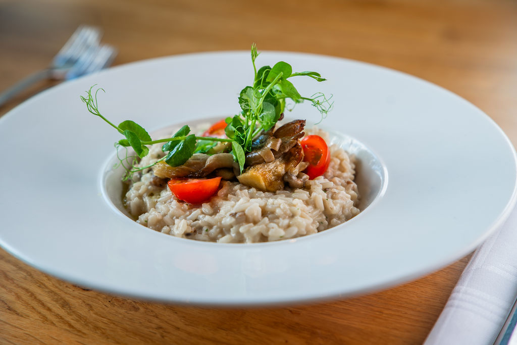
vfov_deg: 20.3
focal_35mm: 67
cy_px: 172
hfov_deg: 30.1
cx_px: 258
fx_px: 962
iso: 50
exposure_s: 1/30
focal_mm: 67
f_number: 5.6
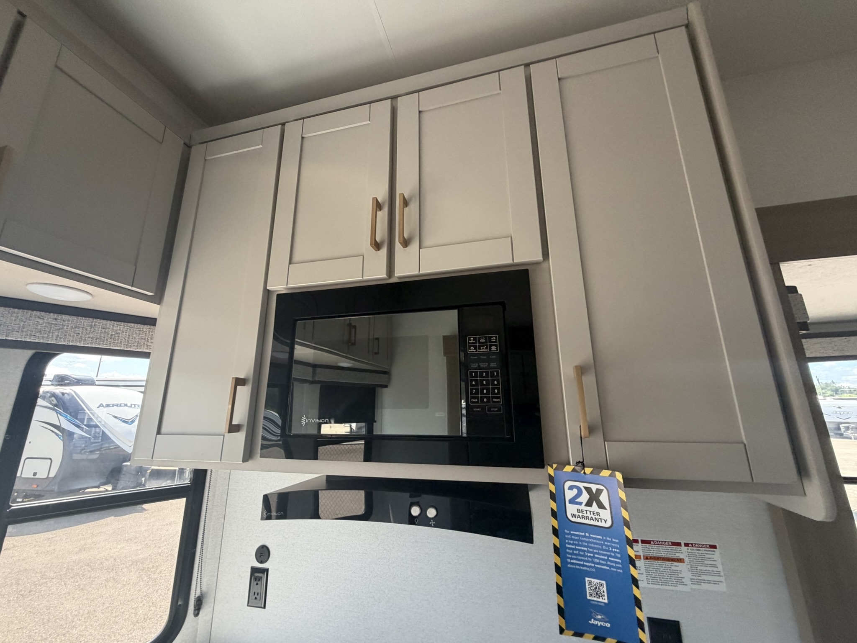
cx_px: 428
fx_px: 347
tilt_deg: +14.9
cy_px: 322
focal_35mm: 14
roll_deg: +0.0
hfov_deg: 102.1
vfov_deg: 85.7
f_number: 2.2
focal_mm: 2.22
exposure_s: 1/121
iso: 200
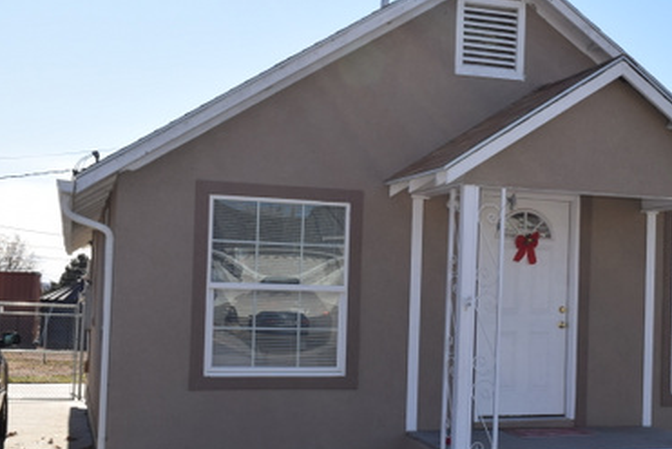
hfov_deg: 34.0
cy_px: 279
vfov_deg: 23.8
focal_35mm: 57
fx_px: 1065
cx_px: 533
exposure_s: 1/200
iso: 100
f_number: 10
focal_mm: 22
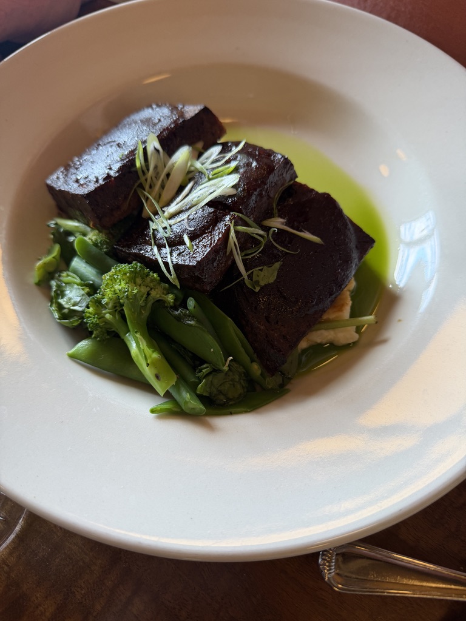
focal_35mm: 24
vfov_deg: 71.6
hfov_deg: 56.8
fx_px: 431
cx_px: 233
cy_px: 310
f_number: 1.78
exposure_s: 1/60
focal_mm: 6.76
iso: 125
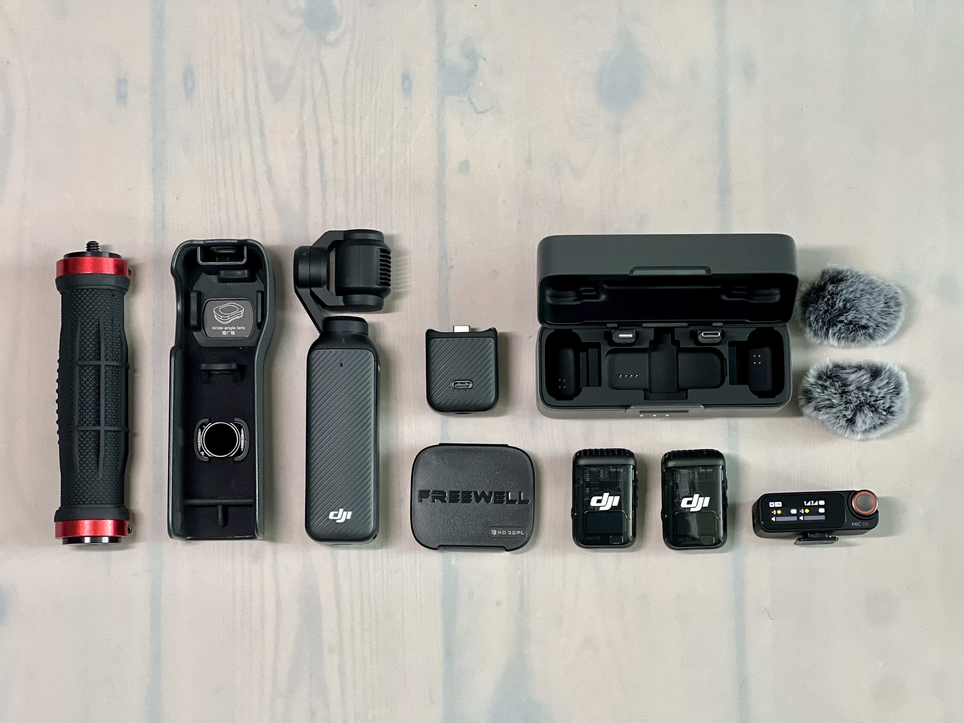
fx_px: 2144
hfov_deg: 25.3
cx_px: 482
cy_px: 362
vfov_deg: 19.1
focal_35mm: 77
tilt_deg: -82.8
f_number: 2.8
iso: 320
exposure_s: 1/40
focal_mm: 9
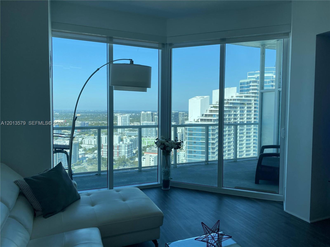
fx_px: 248
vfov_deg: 53.1
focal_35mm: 26
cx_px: 165
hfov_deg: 67.3
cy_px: 124
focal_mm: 4.2
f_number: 1.8
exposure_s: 1/1779
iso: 32
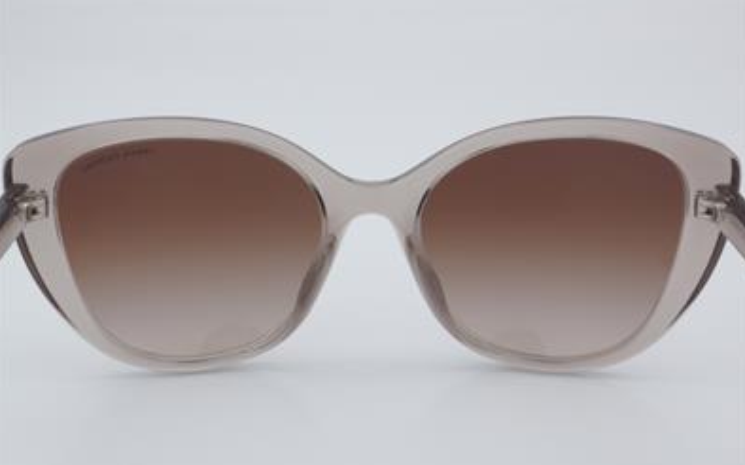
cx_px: 374
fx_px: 1258
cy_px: 231
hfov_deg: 33.0
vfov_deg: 20.9
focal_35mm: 62
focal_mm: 40
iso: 100
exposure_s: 1/4
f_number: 32
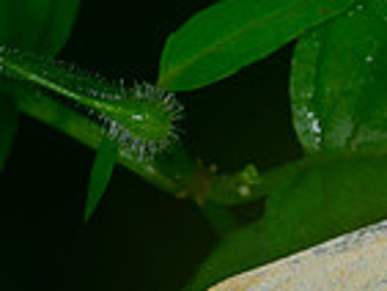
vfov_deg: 2.1
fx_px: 7799
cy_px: 290
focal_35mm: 697
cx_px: 642
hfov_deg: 2.8
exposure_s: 1/200
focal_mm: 105
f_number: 18
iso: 64
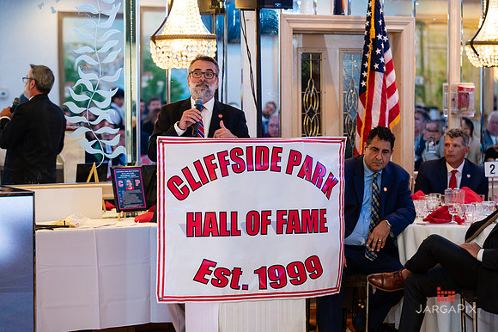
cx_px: 249
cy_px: 166
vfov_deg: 13.2
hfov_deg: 19.8
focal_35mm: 103
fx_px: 1429
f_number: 3.2
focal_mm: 102
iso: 1250
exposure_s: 1/125
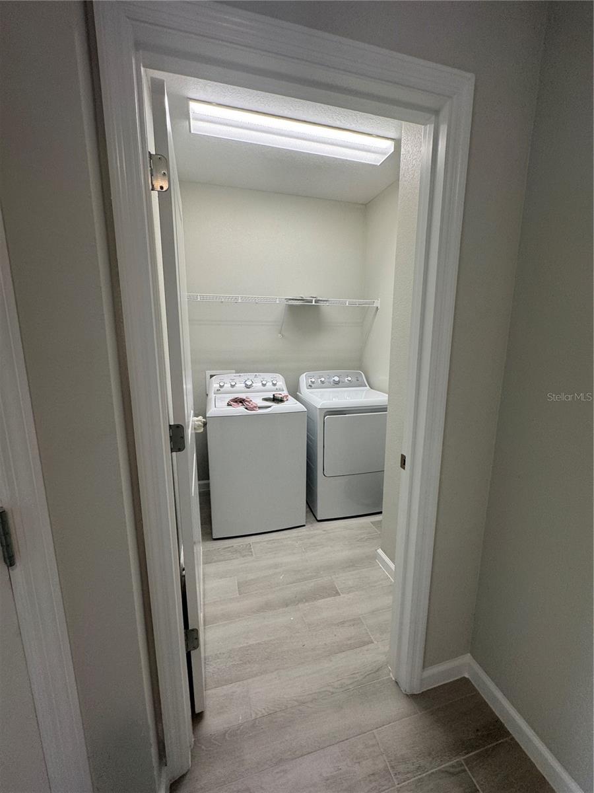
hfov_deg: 85.7
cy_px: 396
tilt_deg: -12.3
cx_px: 297
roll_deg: -0.4
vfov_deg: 102.1
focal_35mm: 14
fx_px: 320
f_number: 2.2
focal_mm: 2.22
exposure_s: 1/120
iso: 100
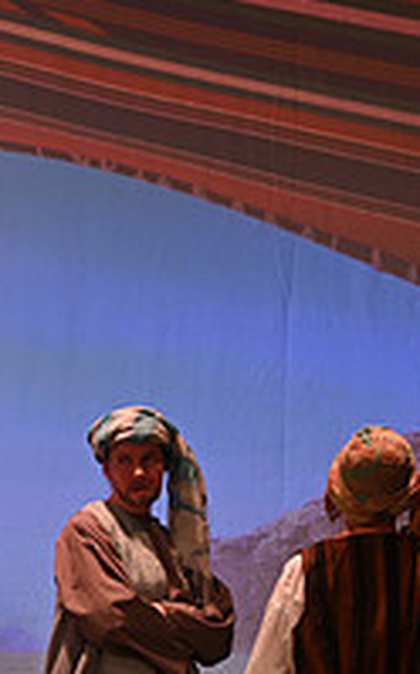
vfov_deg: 8.3
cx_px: -288
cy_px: 608
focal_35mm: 253
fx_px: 4644
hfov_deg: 5.1
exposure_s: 1/125
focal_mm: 85
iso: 640
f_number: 2.8
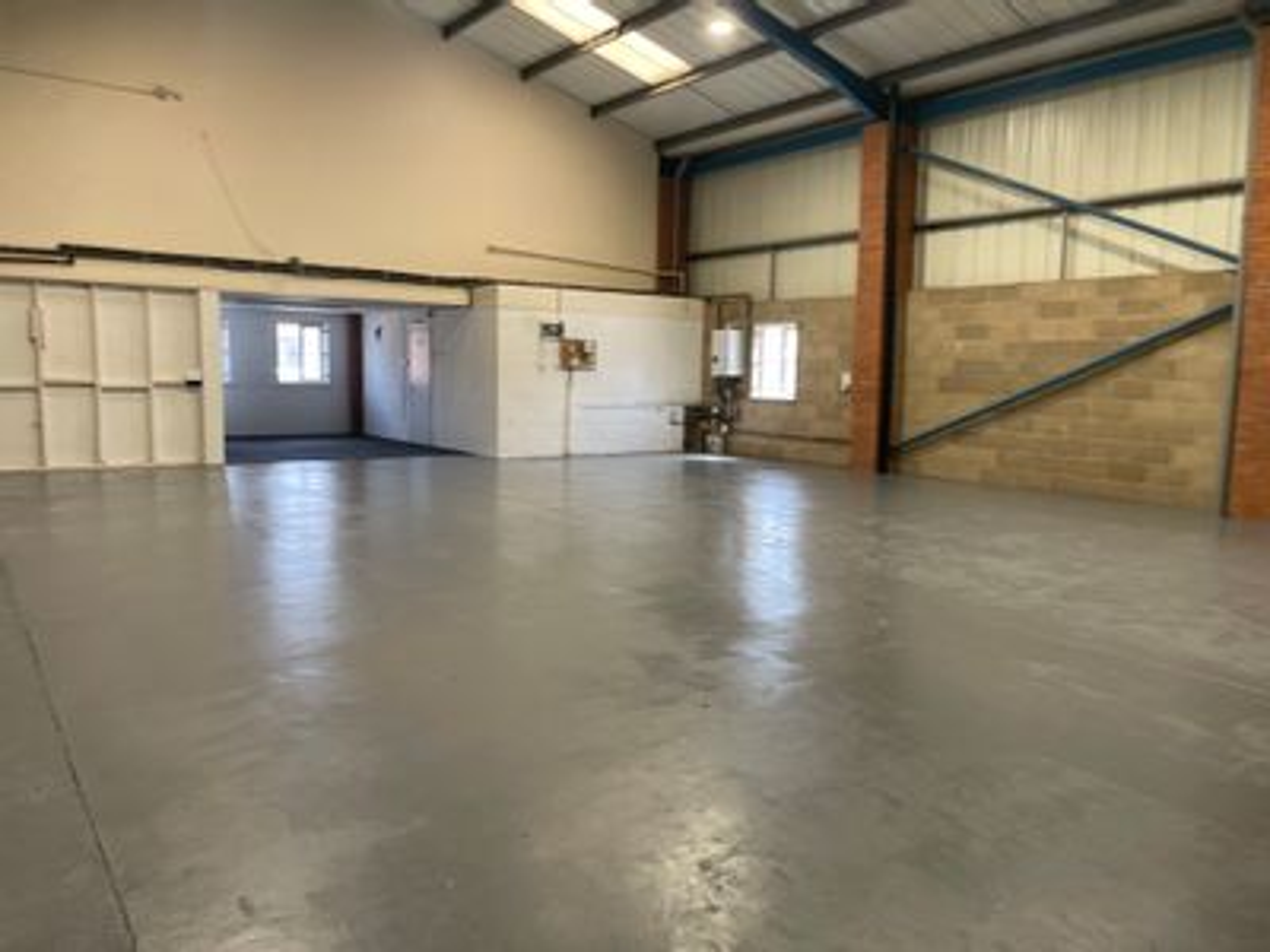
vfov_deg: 53.1
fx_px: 954
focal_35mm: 26
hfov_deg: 67.3
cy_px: 476
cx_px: 635
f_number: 1.6
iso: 64
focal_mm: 4.2
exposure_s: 1/121
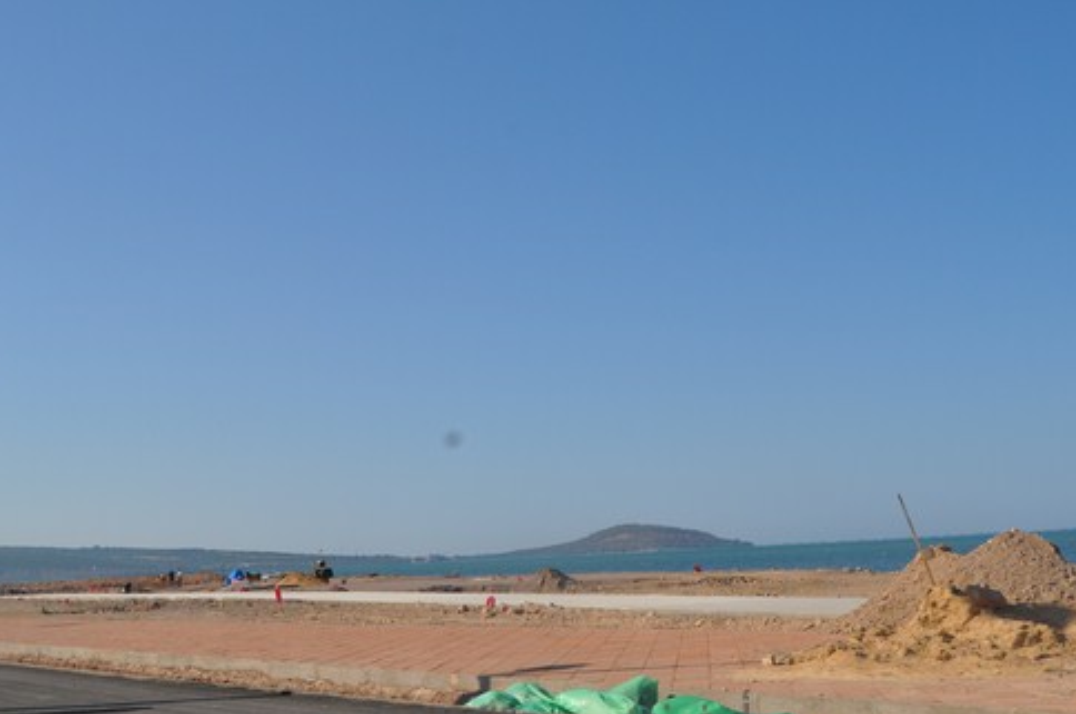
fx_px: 1363
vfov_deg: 29.3
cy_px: 430
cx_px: 551
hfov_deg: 43.1
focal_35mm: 46
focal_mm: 23
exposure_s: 1/500
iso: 200
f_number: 10
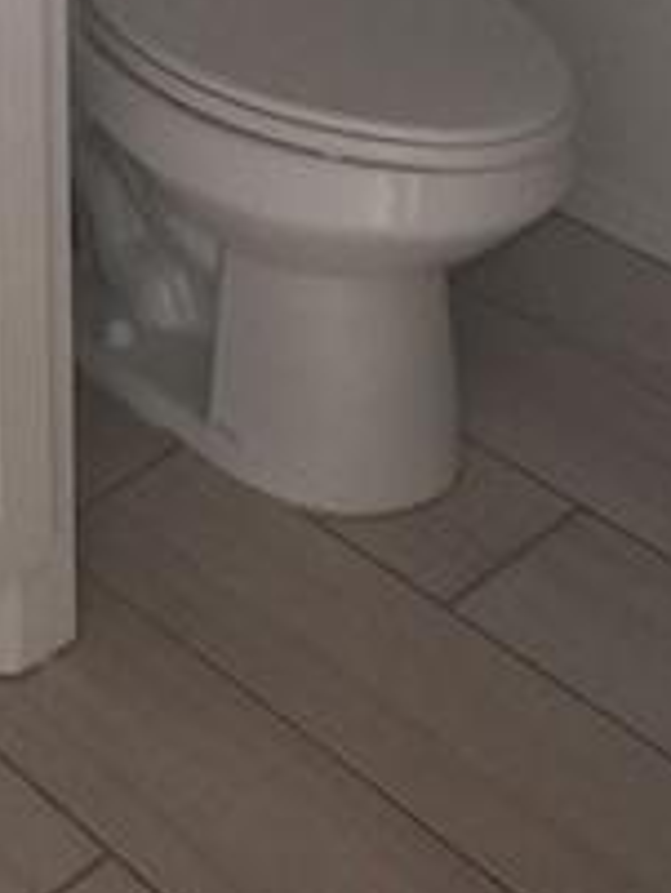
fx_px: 2272
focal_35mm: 88
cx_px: -156
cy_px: -782
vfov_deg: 17.4
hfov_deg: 16.1
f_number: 1.8
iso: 250
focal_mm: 5.54
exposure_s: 1/30
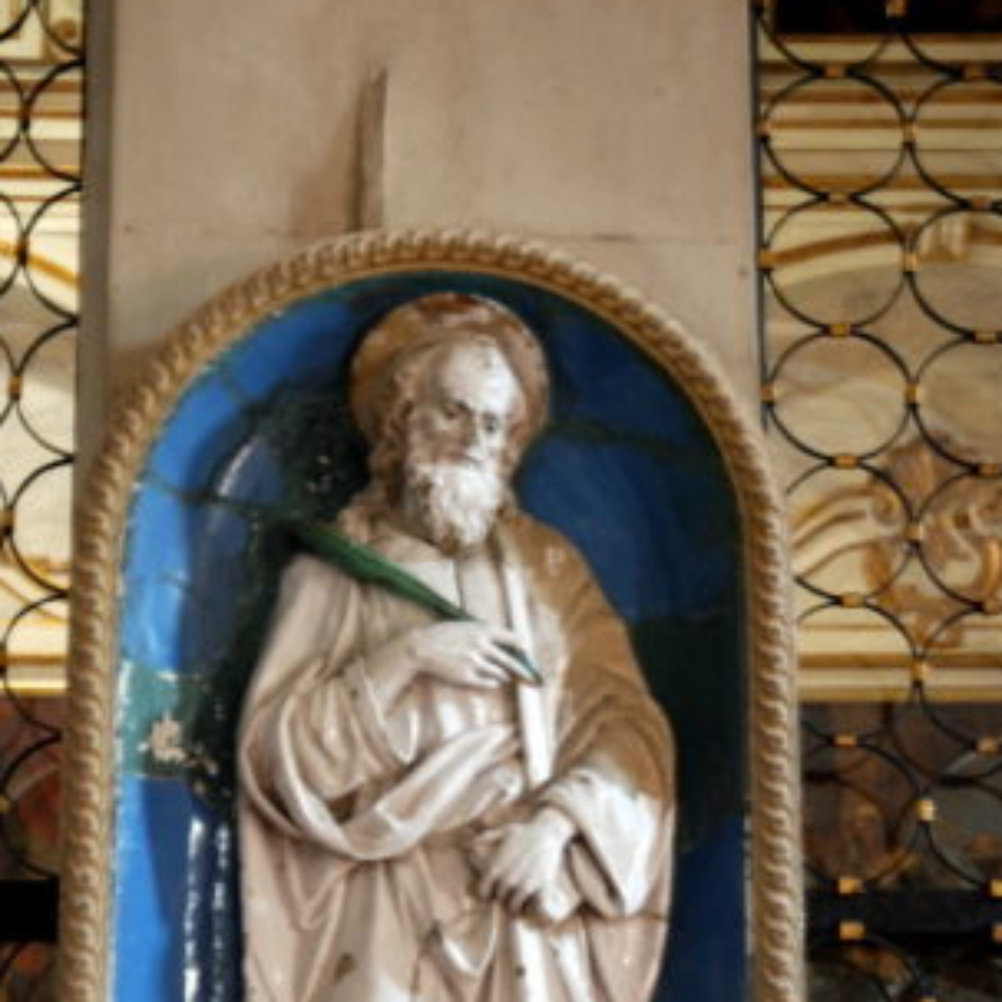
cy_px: 780
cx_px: 468
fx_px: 2414
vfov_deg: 23.2
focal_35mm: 74
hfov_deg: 23.4
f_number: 4.2
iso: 800
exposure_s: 1/6
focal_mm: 35
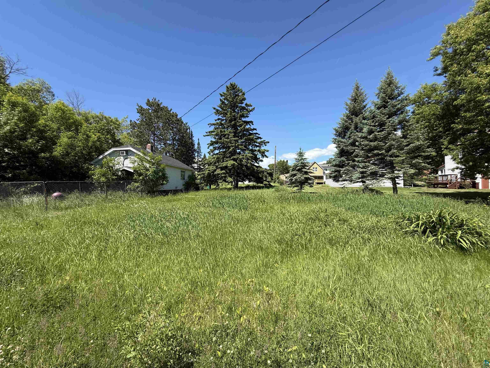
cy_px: 184
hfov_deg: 102.1
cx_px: 245
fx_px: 198
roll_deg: -0.5
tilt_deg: +1.6
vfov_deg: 85.7
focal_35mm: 14
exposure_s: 1/1339
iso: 50
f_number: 2.2
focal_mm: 2.22
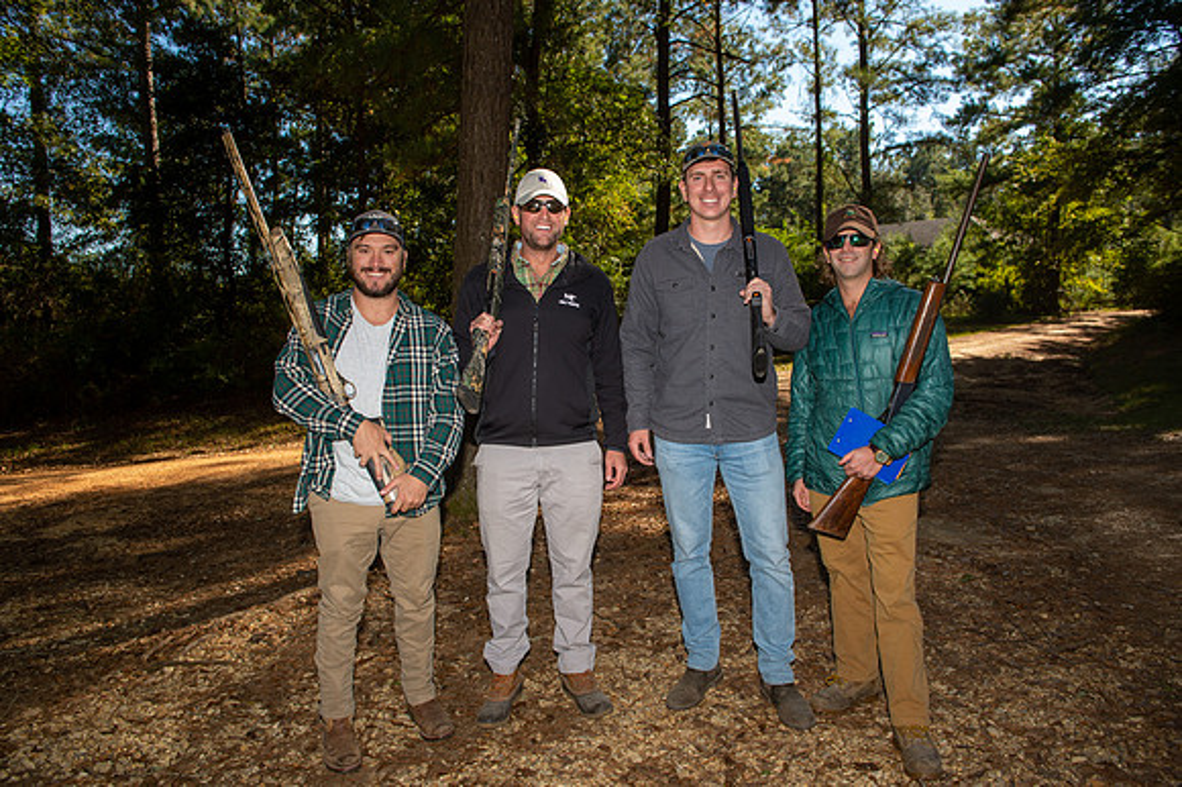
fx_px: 853
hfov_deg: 69.4
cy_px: 394
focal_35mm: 26
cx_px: 591
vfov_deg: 49.5
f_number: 5.6
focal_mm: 26
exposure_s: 1/200
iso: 125
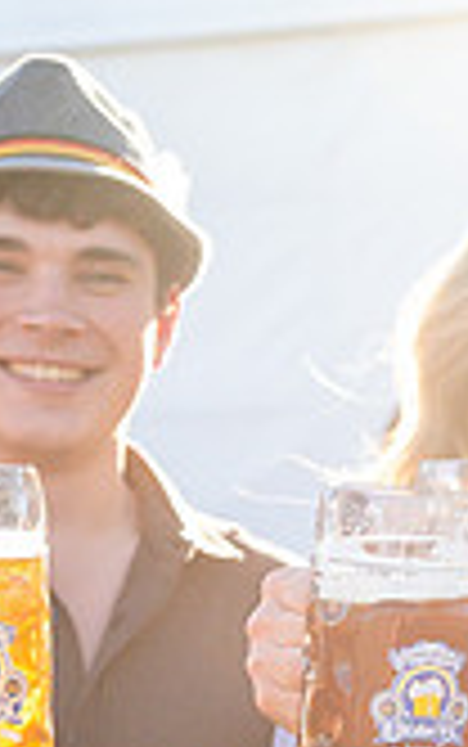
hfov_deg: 9.7
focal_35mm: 135
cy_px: 749
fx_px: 2750
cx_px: 464
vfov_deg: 15.2
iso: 1000
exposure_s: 1/3200
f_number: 4
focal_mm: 38
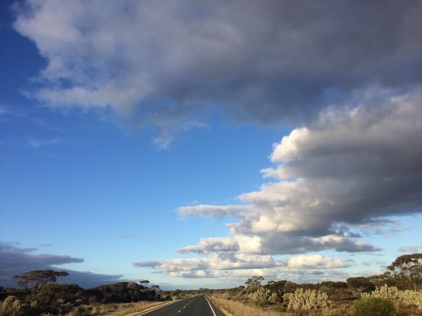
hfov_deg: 61.7
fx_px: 354
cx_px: 211
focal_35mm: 29
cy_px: 158
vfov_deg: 48.2
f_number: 2.2
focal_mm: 4.15
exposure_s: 1/1866
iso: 32
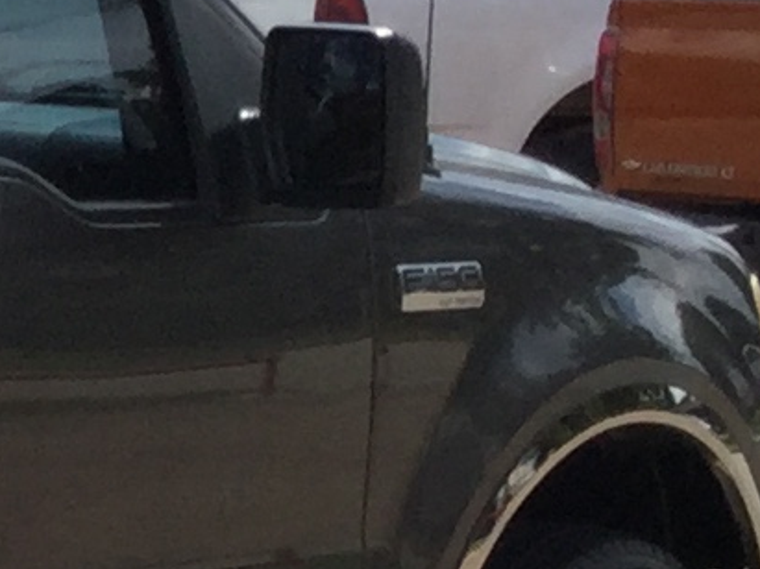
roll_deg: +0.3
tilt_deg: -8.3
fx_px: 5399
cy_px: 547
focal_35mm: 246
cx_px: -1313
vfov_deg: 6.0
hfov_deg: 7.3
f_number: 2.4
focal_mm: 3.3
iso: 25
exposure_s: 1/1538
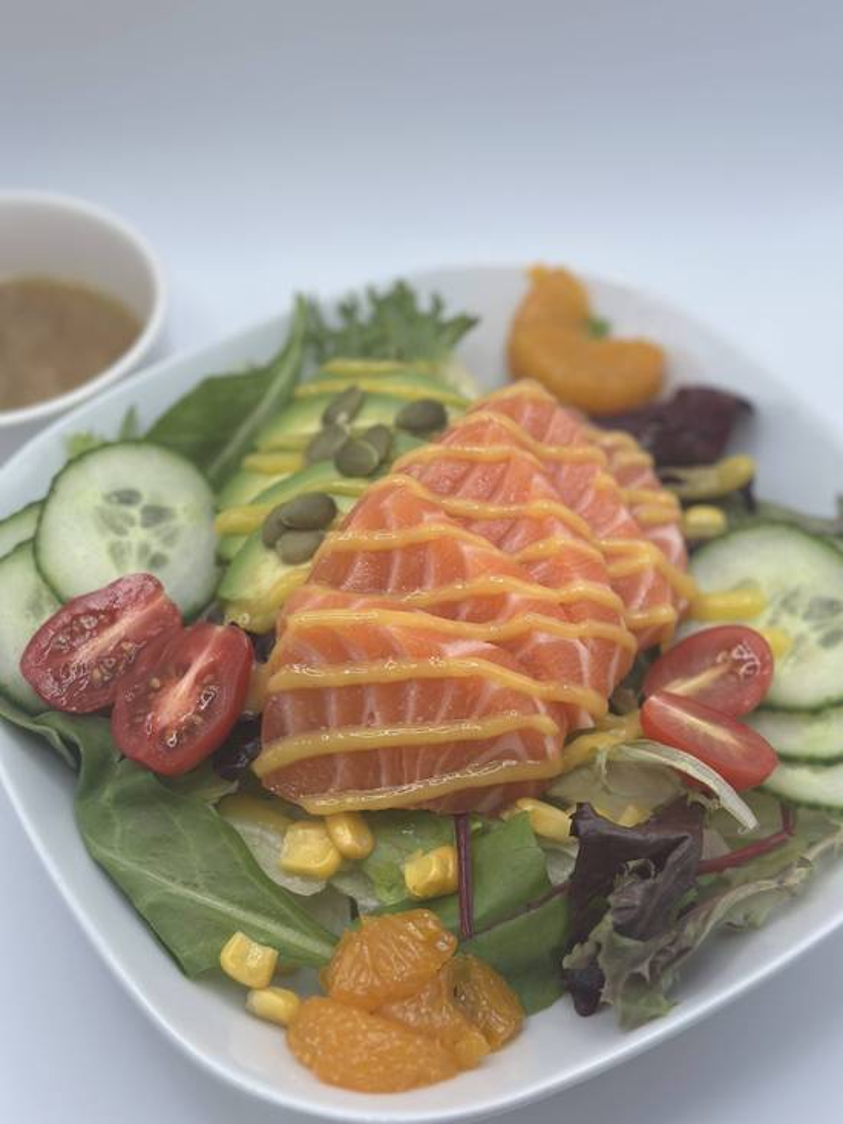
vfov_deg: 39.7
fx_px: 1558
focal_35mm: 48
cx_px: 422
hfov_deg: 30.3
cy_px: 562
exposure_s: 1/1062
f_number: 1.78
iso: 80
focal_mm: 6.86
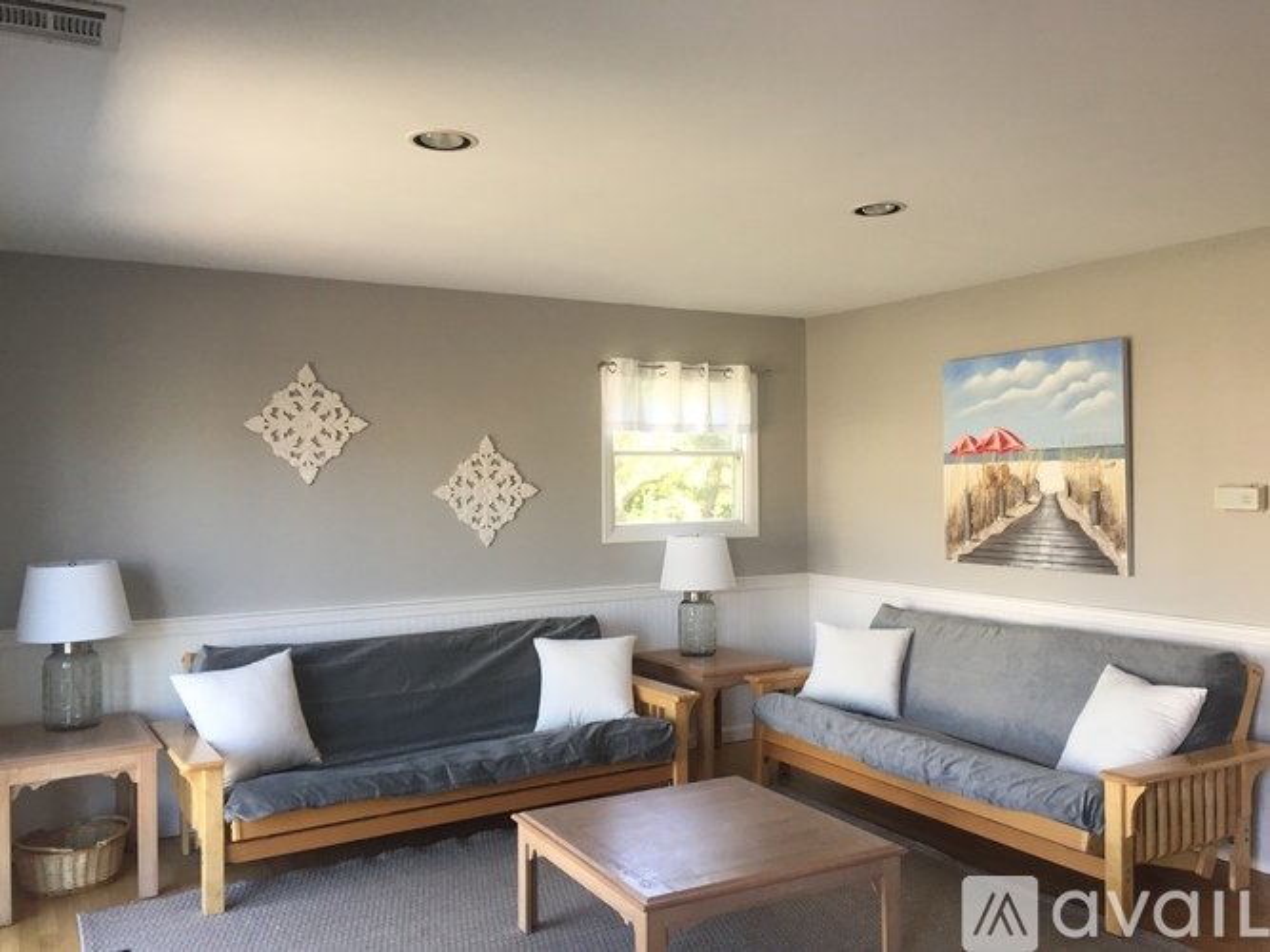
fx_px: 1064
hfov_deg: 61.7
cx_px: 635
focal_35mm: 29
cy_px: 476
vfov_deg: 48.2
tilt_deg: +0.1
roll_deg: +0.2
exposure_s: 1/30
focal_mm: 4.15
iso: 32
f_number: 2.2
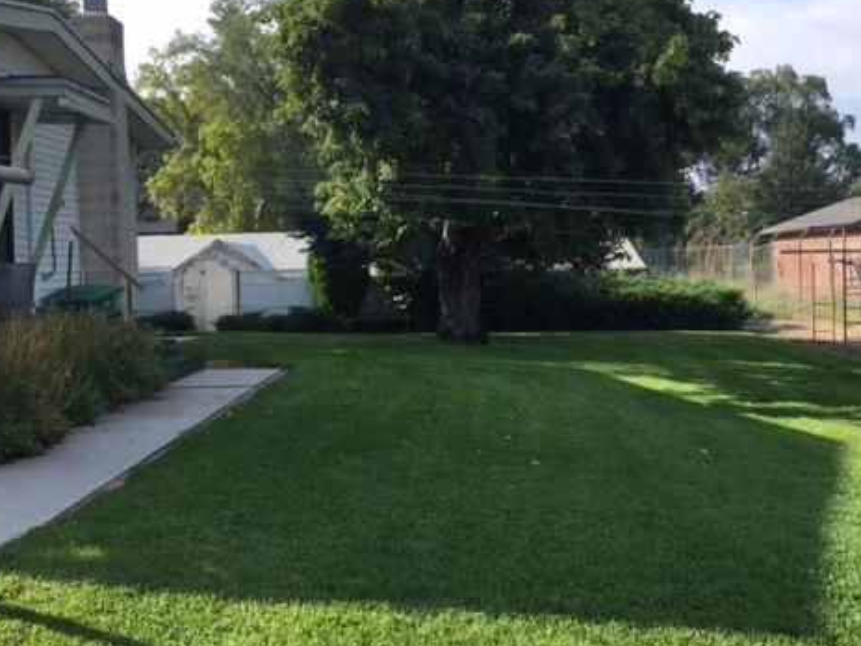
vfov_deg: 35.9
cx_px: 481
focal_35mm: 40
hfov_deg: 46.7
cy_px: 271
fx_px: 995
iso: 25
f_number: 2.2
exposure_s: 1/801
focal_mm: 4.15
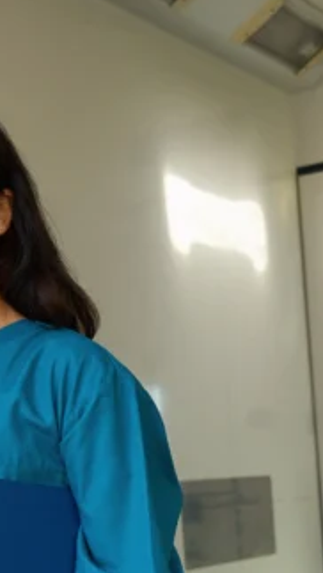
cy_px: 575
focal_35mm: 84
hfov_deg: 14.4
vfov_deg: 24.2
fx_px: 1277
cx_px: 206
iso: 200
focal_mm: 24
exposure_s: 1/320
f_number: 2.8
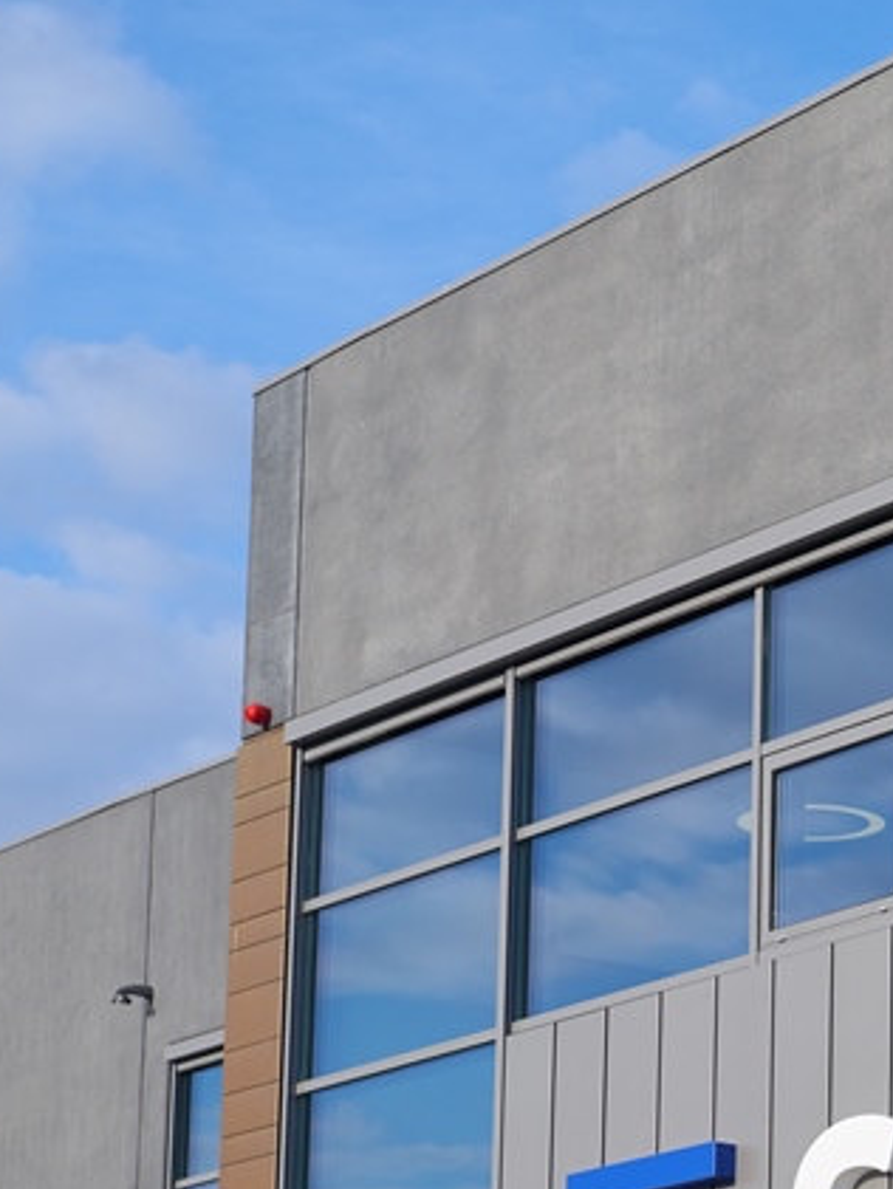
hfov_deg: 11.0
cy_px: 948
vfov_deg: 15.0
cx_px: 1269
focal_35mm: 131
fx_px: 4504
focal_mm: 56
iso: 100
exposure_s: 1/400
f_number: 8
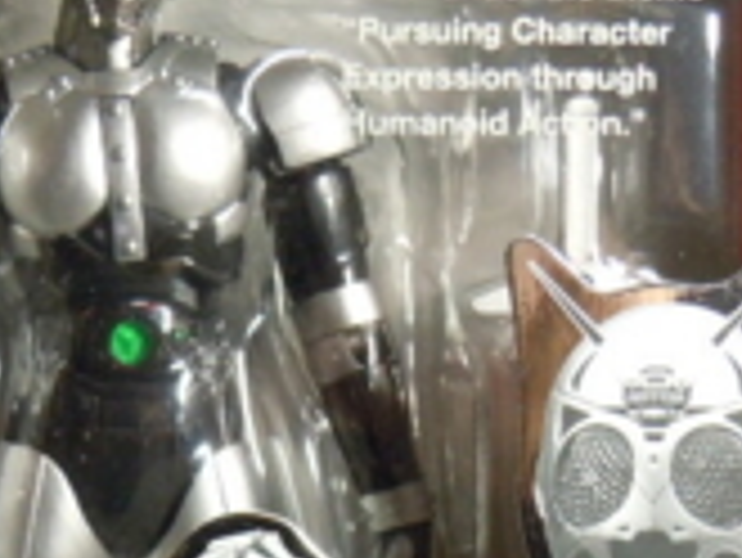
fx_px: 3046
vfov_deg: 10.4
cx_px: 193
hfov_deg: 13.8
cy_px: 544
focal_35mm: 142
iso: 400
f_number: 3.7
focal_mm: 7.1
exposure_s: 1/20
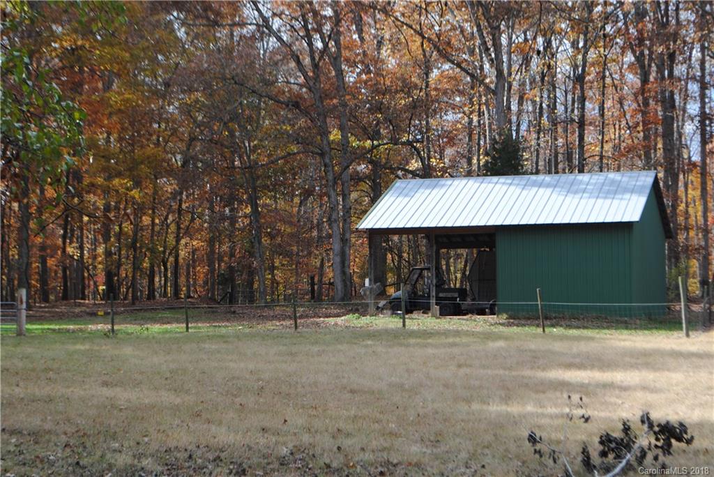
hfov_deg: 24.6
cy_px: 238
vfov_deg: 16.6
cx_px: 357
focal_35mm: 82
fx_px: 1637
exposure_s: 1/80
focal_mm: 55
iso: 100
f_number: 8
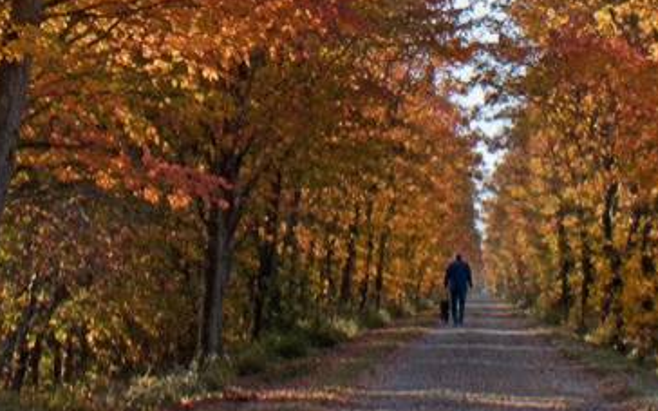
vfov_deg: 6.7
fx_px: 3513
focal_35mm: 196
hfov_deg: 10.6
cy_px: 322
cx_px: 692
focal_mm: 70
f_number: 4.5
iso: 320
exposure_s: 1/400
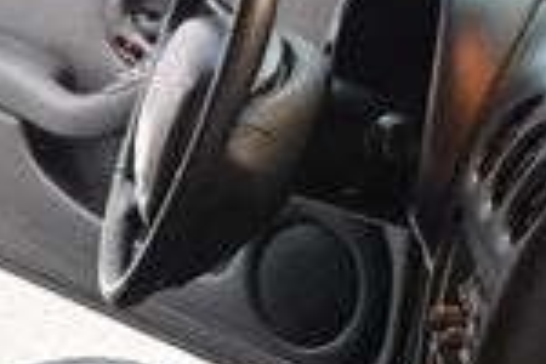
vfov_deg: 8.6
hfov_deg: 12.8
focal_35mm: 154
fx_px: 2335
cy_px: 608
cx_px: -189
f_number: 3.8
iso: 3200
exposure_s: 1/60
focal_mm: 24
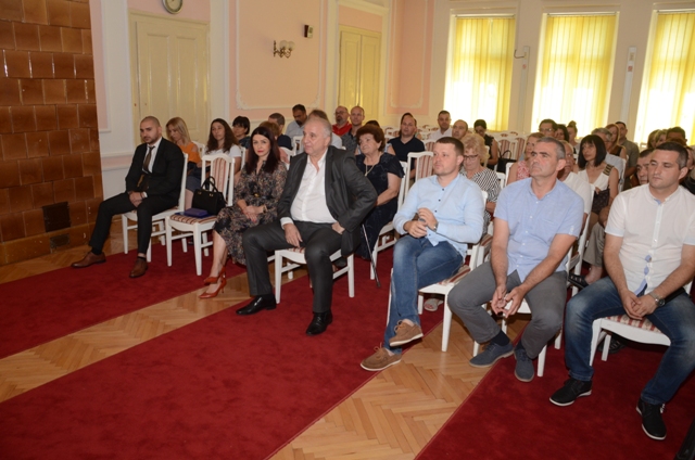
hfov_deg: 67.5
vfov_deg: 47.7
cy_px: 230
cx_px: 348
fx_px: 520
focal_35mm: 27
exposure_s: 1/50
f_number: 5.6
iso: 500
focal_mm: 18
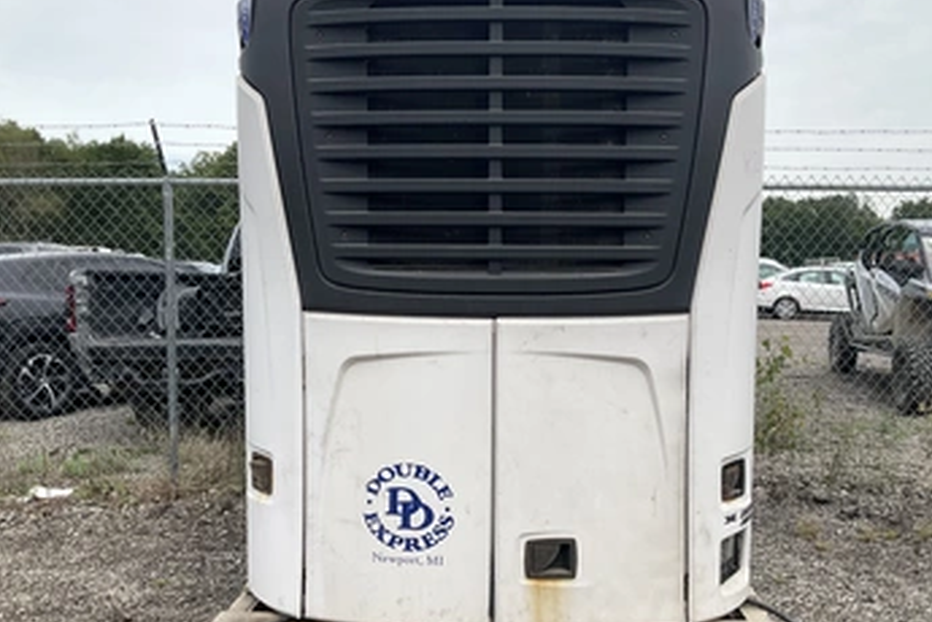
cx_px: 486
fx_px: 906
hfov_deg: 54.4
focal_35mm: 35
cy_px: 341
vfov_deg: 37.8
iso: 25
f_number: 1.8
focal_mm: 3
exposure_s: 1/1626
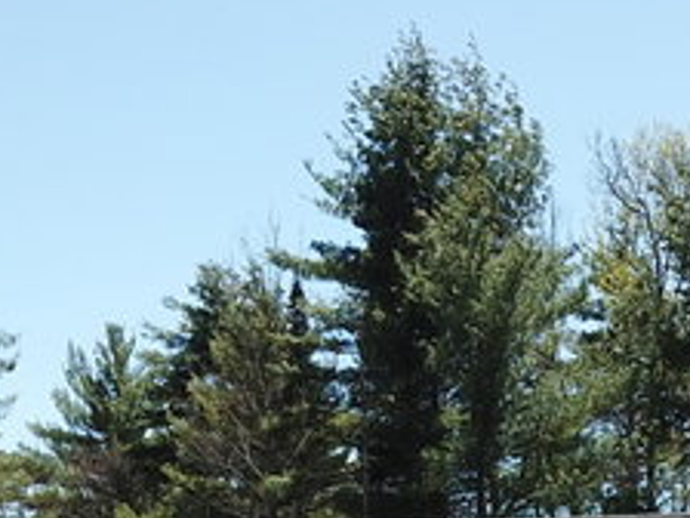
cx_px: 511
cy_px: 925
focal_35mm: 119
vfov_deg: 11.6
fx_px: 2372
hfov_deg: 16.5
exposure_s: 1/1048
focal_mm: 4.73
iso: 100
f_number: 2.2
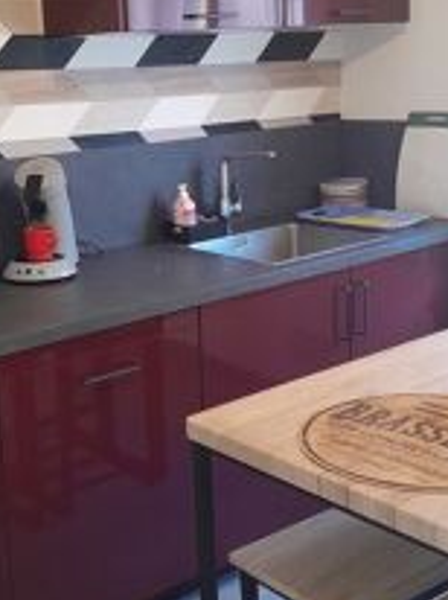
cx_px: 177
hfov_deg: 26.9
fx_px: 934
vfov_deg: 35.5
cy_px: 269
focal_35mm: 54
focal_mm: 3.98
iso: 400
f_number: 1.8
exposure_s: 1/50
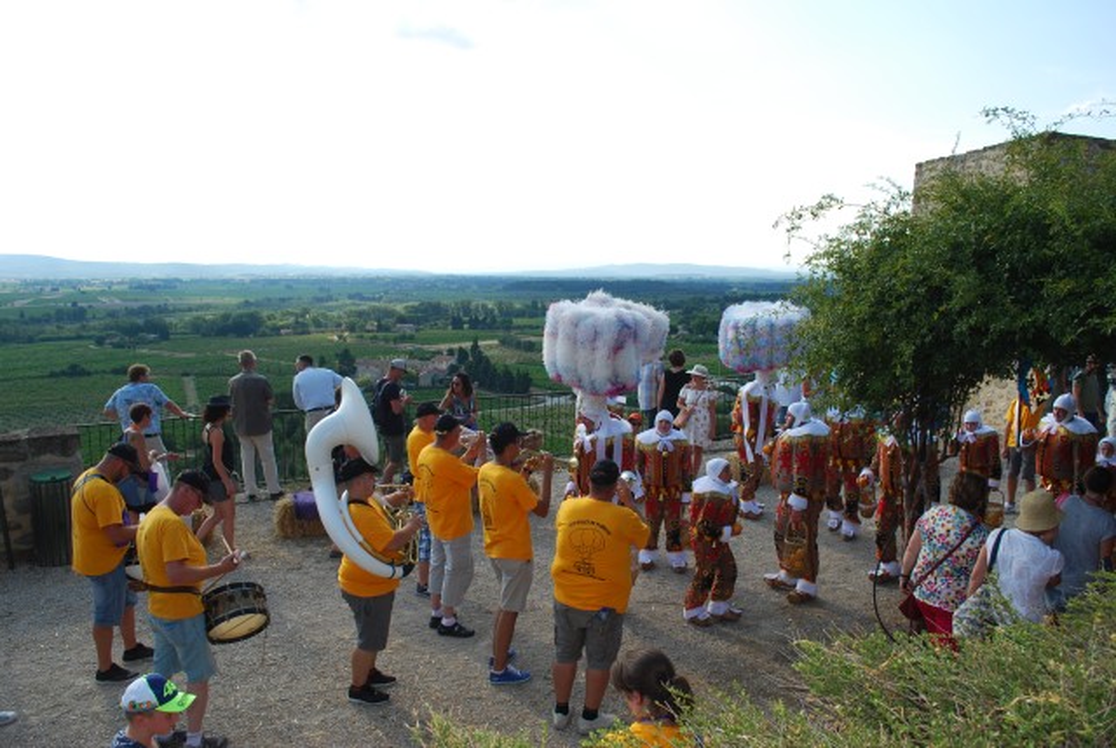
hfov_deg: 67.3
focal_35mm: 27
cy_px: 374
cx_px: 558
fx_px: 838
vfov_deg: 48.1
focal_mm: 18
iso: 100
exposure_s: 1/200
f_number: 6.3
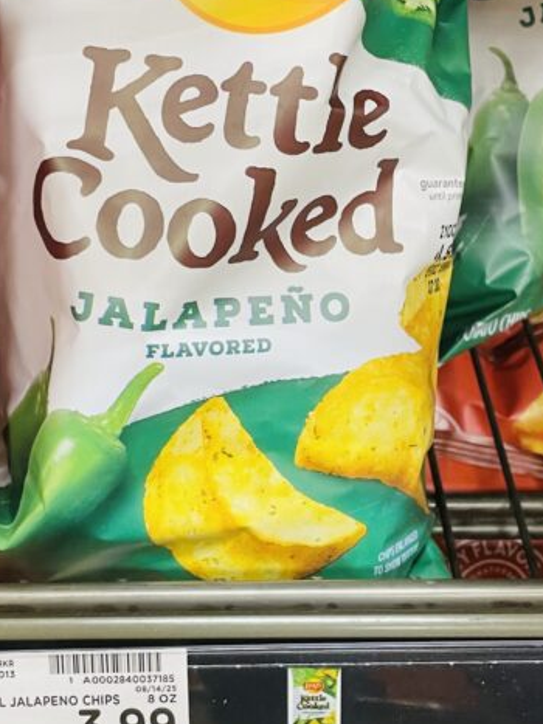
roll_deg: +0.5
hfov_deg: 25.6
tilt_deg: -34.4
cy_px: 274
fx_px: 1193
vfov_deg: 33.6
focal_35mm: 57
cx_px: 231
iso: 200
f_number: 1.6
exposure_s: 1/60
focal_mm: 4.2
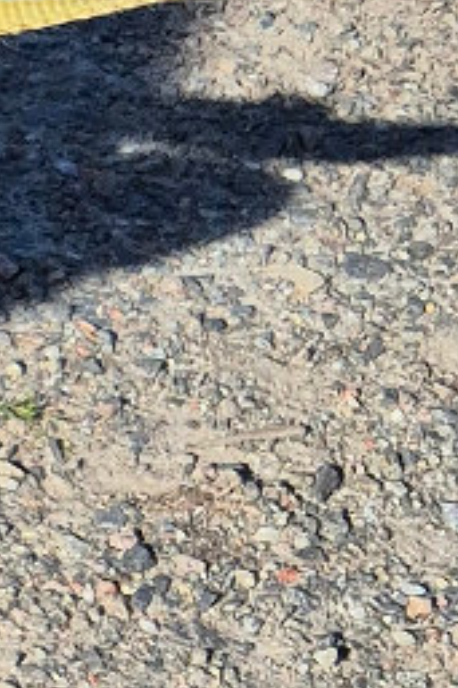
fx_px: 2847
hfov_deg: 7.0
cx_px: -1355
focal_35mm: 149
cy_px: -319
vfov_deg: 13.1
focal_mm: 5.4
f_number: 1.8
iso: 25
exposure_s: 1/1500
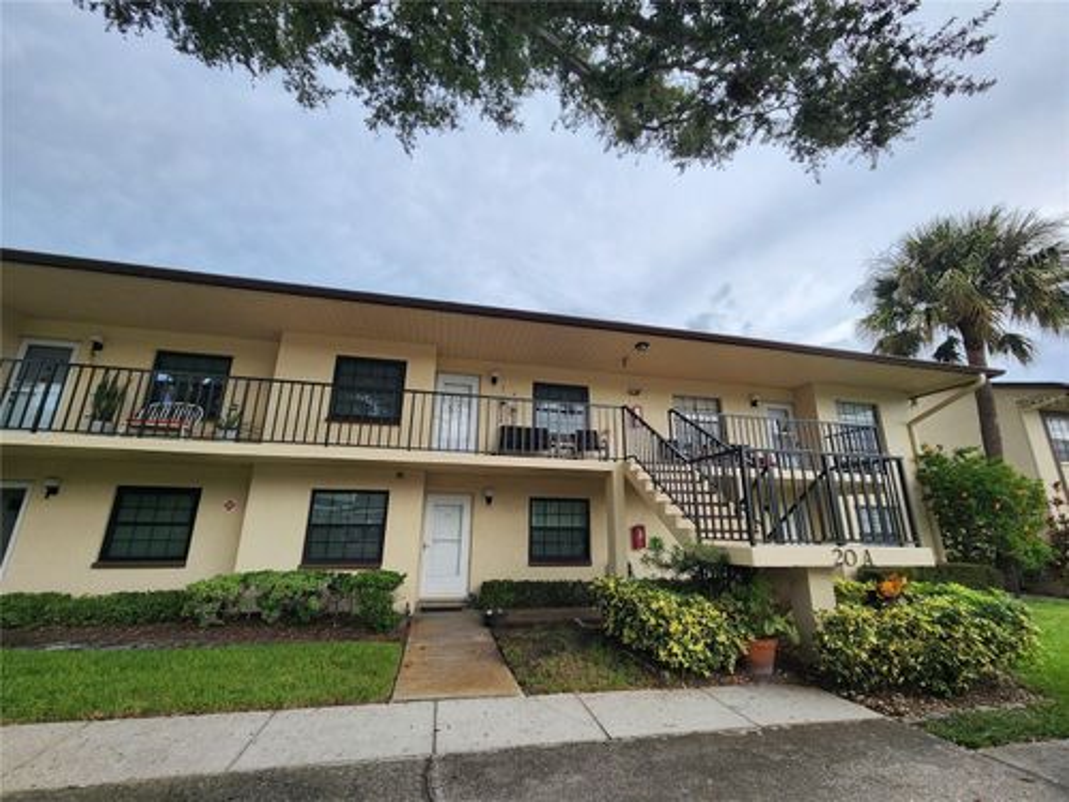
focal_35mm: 13
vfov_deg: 89.9
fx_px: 401
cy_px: 401
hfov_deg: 106.2
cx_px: 534
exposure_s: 1/591
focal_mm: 2.2
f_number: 2.2
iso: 50
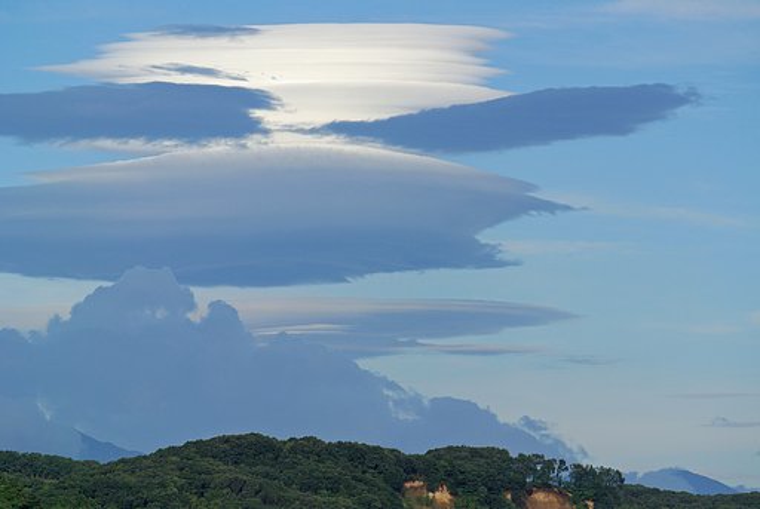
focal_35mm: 242
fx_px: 5116
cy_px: 254
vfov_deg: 5.7
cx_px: 380
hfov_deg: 8.5
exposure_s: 1/640
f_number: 6.3
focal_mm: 89.9
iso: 100
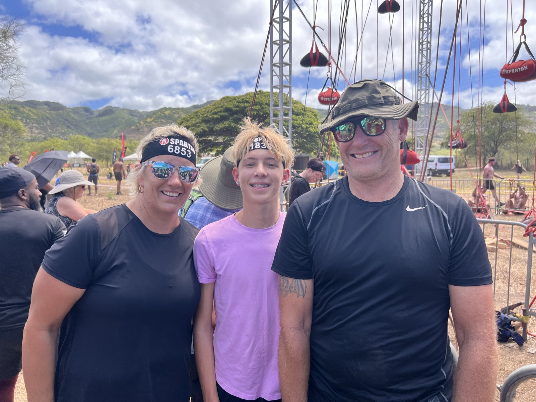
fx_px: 403
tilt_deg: -4.7
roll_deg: +0.0
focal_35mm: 26
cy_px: 201
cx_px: 268
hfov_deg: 67.3
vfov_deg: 53.1
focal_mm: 5.7
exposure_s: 1/1266
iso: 50
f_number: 1.5
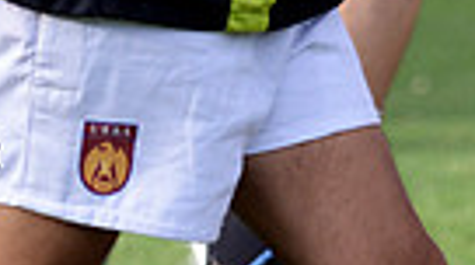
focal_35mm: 604
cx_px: 517
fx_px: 7596
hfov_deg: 3.6
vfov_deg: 2.0
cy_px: -382
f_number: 4
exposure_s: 1/1250
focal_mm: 135
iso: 800
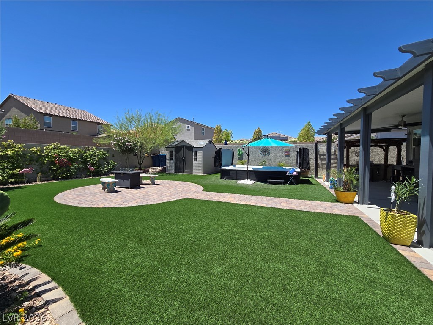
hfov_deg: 106.2
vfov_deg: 89.9
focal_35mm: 13
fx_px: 163
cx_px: 216
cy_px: 162
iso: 50
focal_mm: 2.2
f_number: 2.2
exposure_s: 1/2071
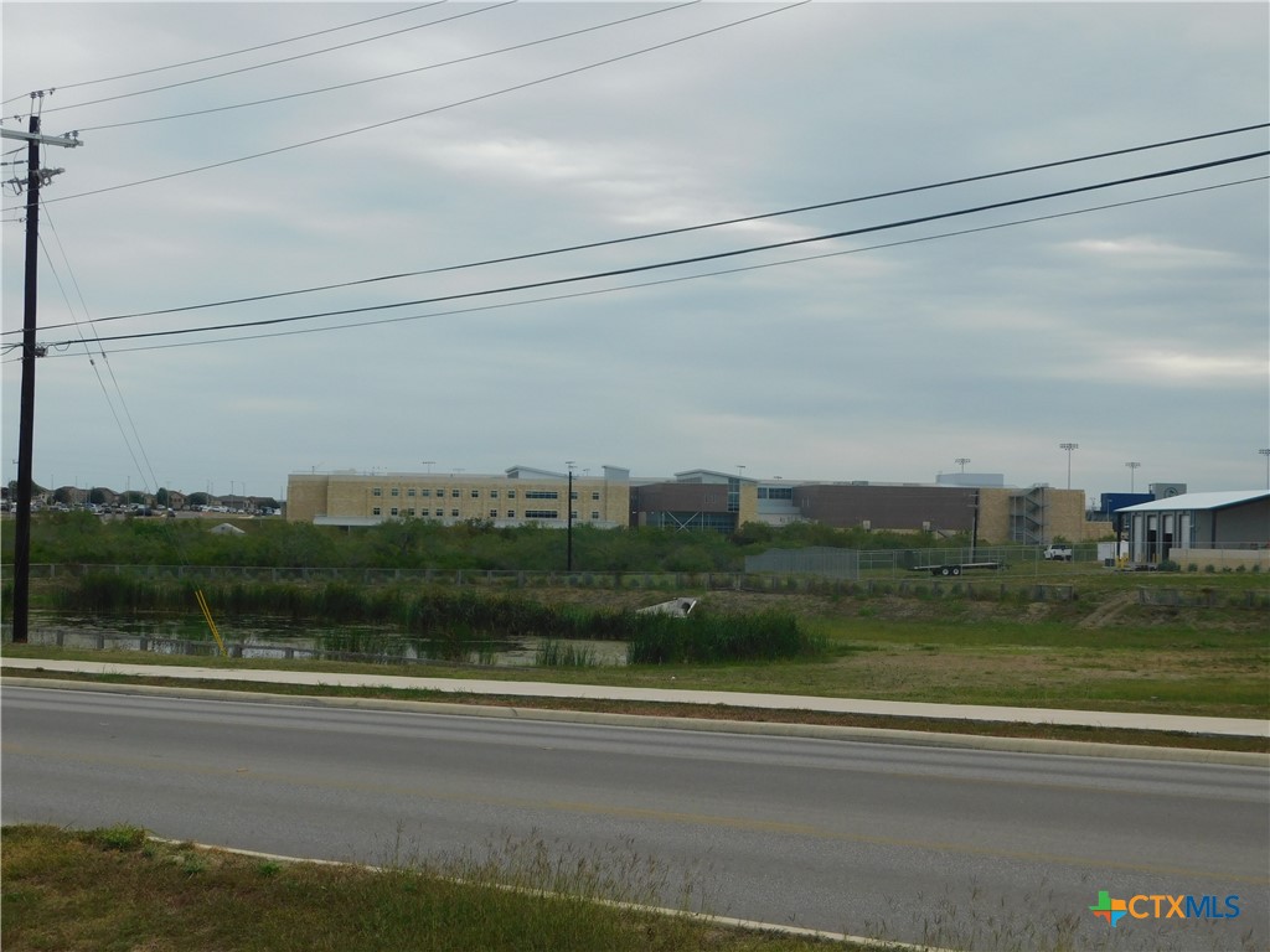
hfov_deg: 29.4
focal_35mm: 66
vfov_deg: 22.3
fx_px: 2421
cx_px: 635
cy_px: 476
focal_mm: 11.7
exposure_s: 1/1000
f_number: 4.2
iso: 125
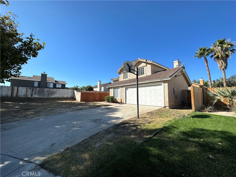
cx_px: 118
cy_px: 88
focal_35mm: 14
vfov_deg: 85.7
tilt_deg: +4.9
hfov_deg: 102.1
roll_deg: -0.3
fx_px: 95
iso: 50
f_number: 2.2
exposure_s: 1/3040
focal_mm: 2.22
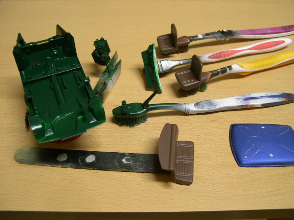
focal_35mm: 38
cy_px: 110
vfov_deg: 37.7
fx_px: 323
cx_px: 147
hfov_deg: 49.0
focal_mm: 8
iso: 100
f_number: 2.8
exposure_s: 1/6.3
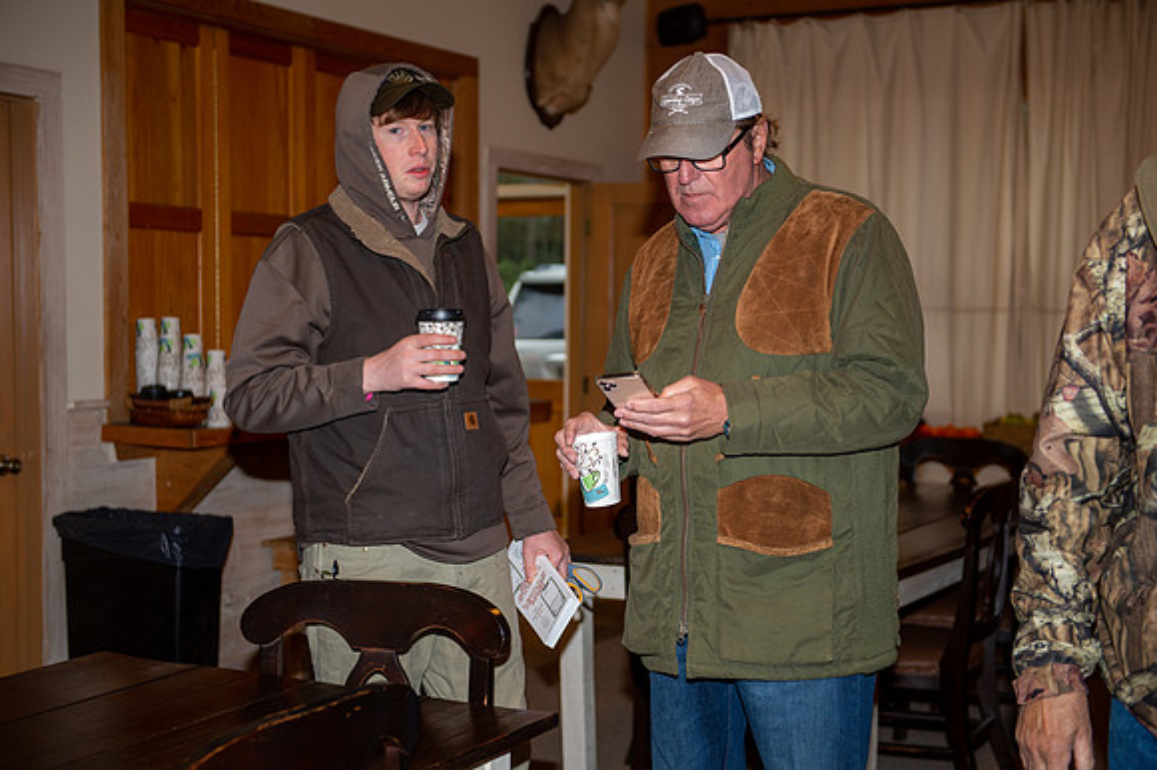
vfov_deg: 24.6
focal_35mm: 55
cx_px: 578
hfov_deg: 36.3
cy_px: 385
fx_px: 1767
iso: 400
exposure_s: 1/60
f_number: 3.5
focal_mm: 55
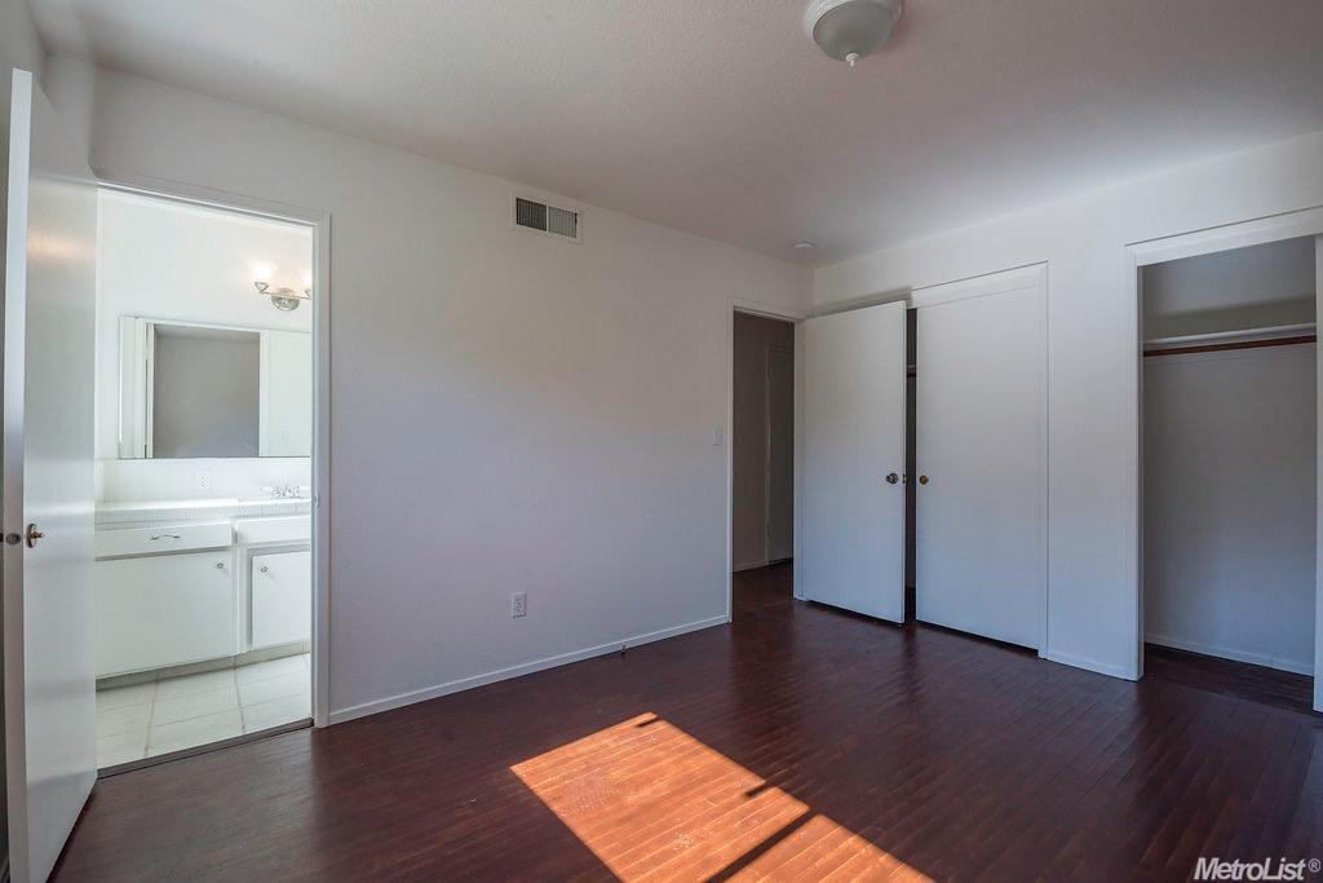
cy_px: 442
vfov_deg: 77.3
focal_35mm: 15
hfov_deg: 100.4
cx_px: 662
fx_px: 551
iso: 100
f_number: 11
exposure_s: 1/80
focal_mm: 15
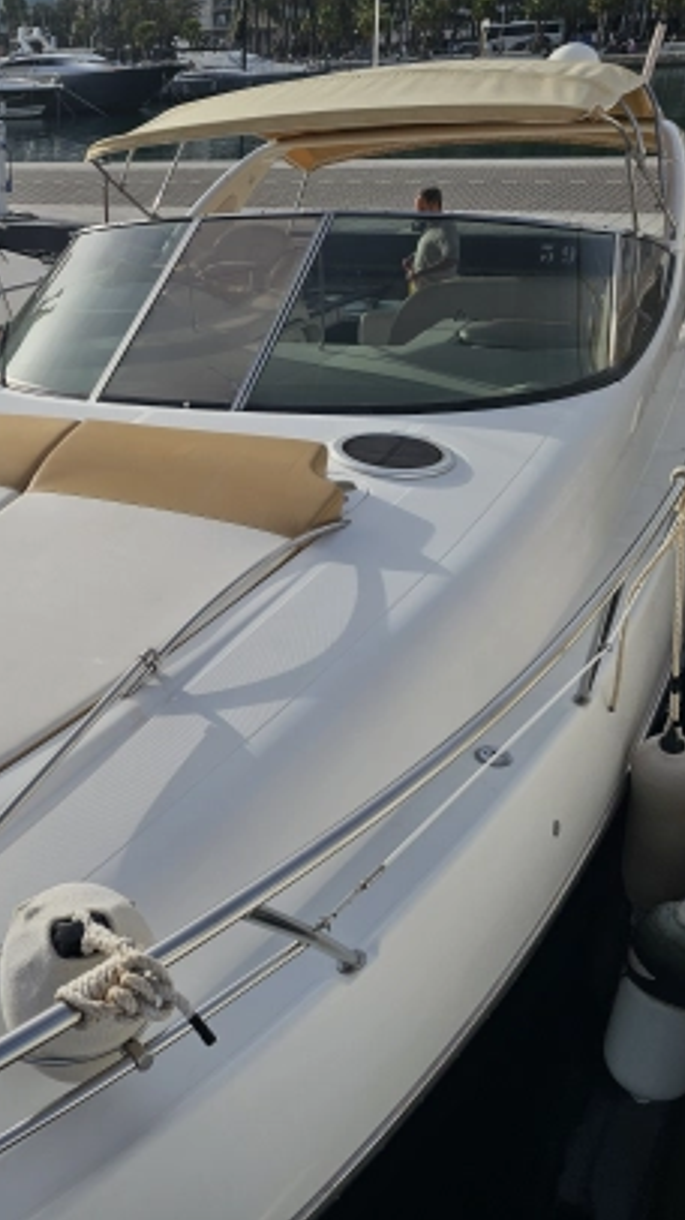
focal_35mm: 34
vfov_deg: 58.0
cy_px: 602
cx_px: 63
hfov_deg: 32.8
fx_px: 1099
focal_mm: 6.3
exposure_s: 1/1047
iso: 10
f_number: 1.7
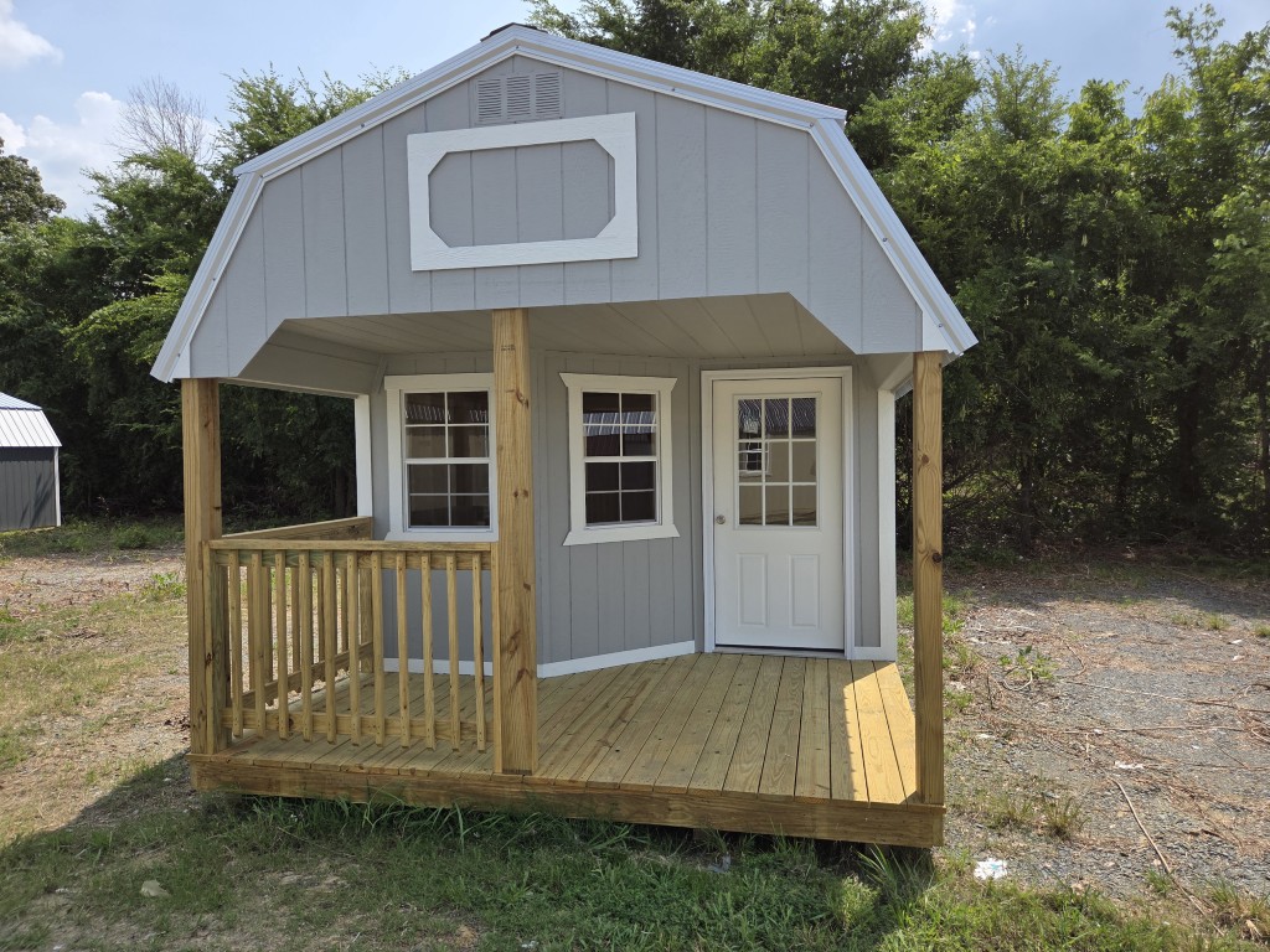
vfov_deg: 58.9
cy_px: 476
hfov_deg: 73.9
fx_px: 844
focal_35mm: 23
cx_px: 635
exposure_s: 1/3988
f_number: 1.8
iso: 80
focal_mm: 5.4
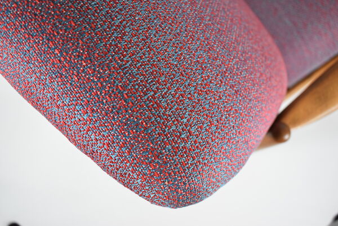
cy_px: 113
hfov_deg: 55.1
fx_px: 324
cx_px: 169
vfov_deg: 38.4
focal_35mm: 34
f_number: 4
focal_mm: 23
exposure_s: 1/125
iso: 1100
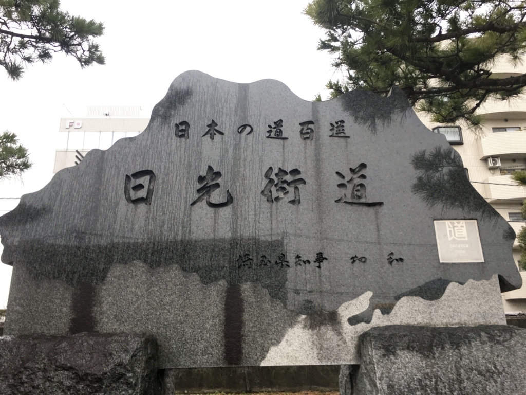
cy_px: 198
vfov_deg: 48.2
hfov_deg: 61.7
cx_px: 263
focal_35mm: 29
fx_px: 441
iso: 40
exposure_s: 1/120
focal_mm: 4.15
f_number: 2.2
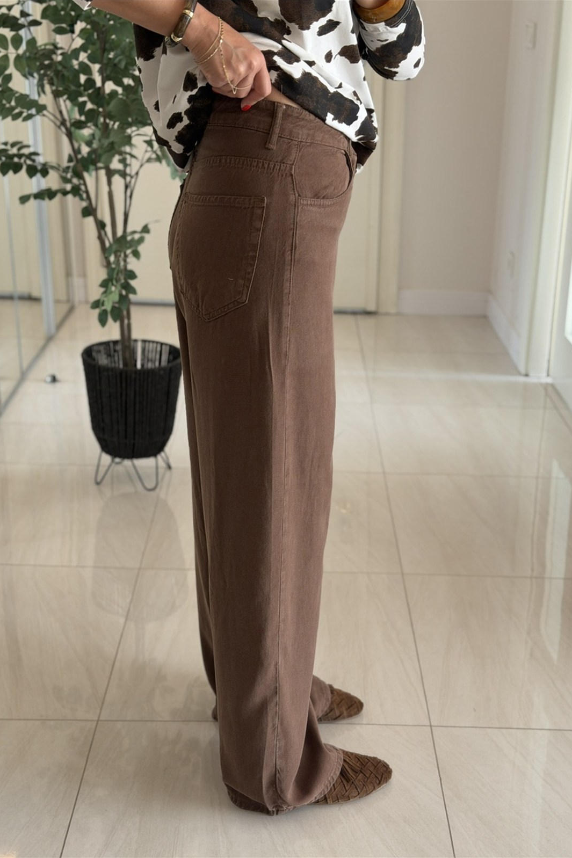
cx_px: 313
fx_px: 1192
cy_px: 429
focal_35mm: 50
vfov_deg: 39.6
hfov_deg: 27.0
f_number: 1.78
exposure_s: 1/60
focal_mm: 6.76
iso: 100
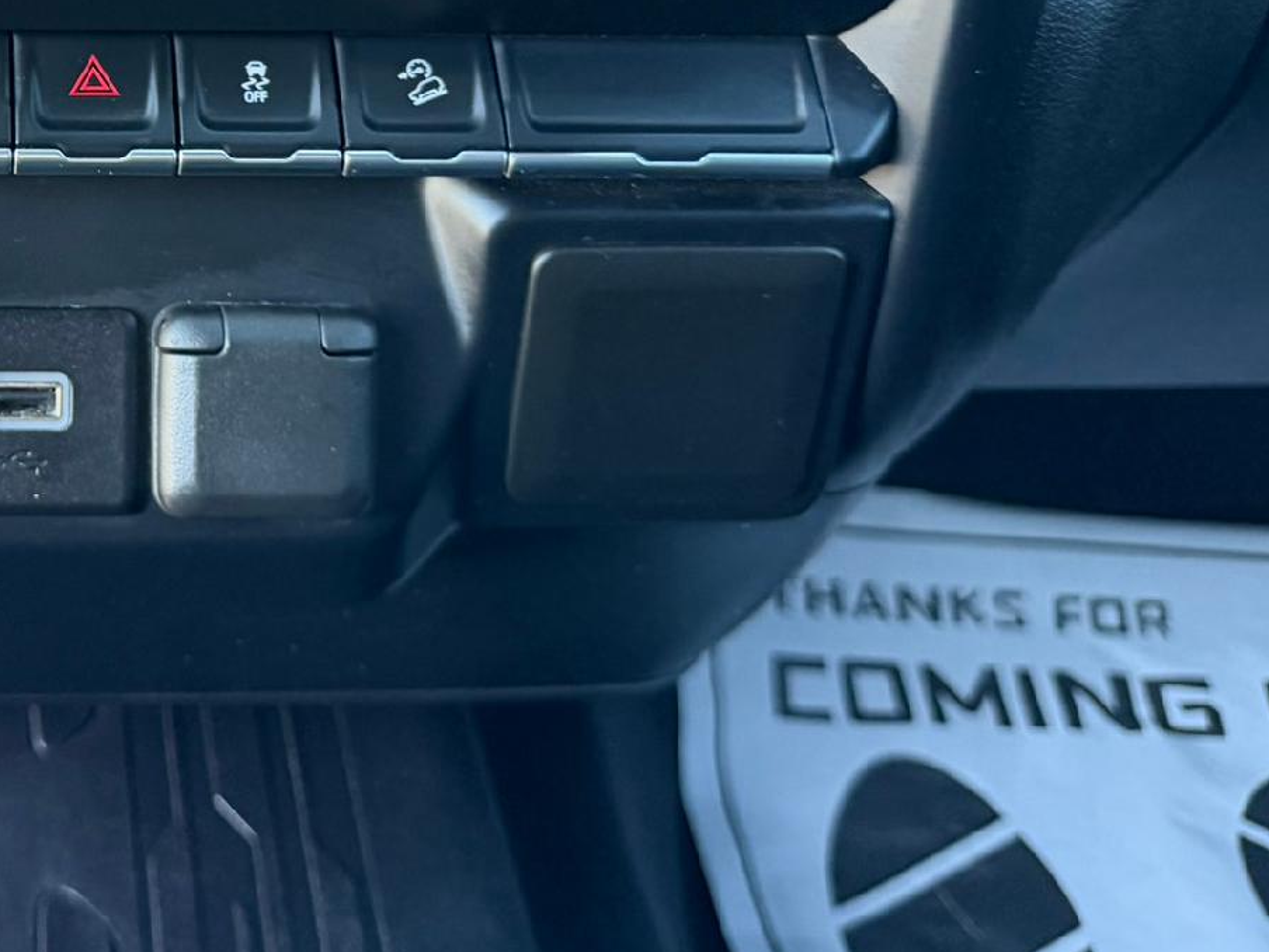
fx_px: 1870
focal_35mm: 51
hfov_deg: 34.3
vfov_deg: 27.3
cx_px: 14
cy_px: 62
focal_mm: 6.76
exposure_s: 1/60
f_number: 1.78
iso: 320
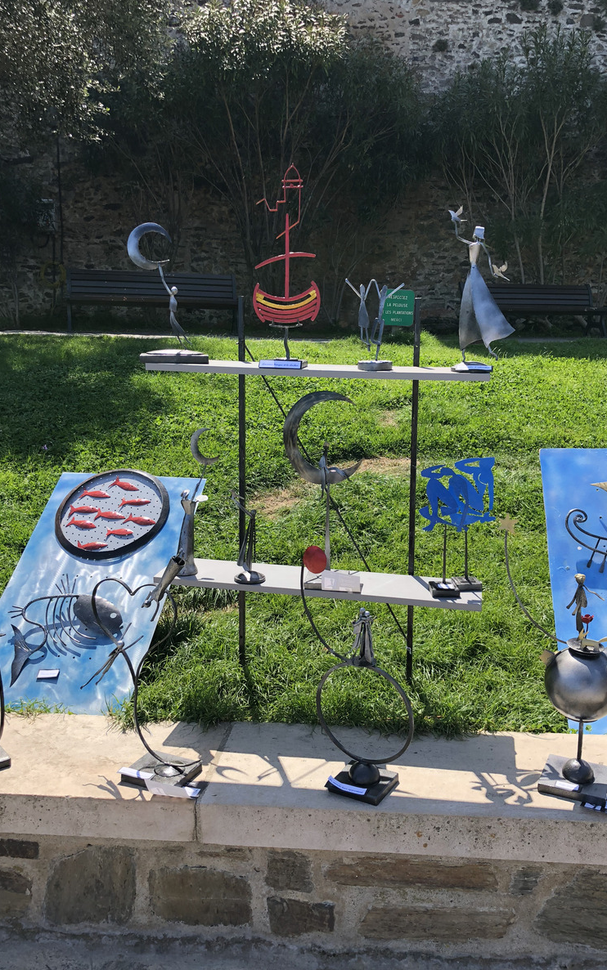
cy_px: 481
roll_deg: -0.5
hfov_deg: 41.8
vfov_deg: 62.9
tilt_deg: -9.4
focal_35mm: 30
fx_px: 794
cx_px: 326
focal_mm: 4
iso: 20
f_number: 1.8
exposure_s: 1/889
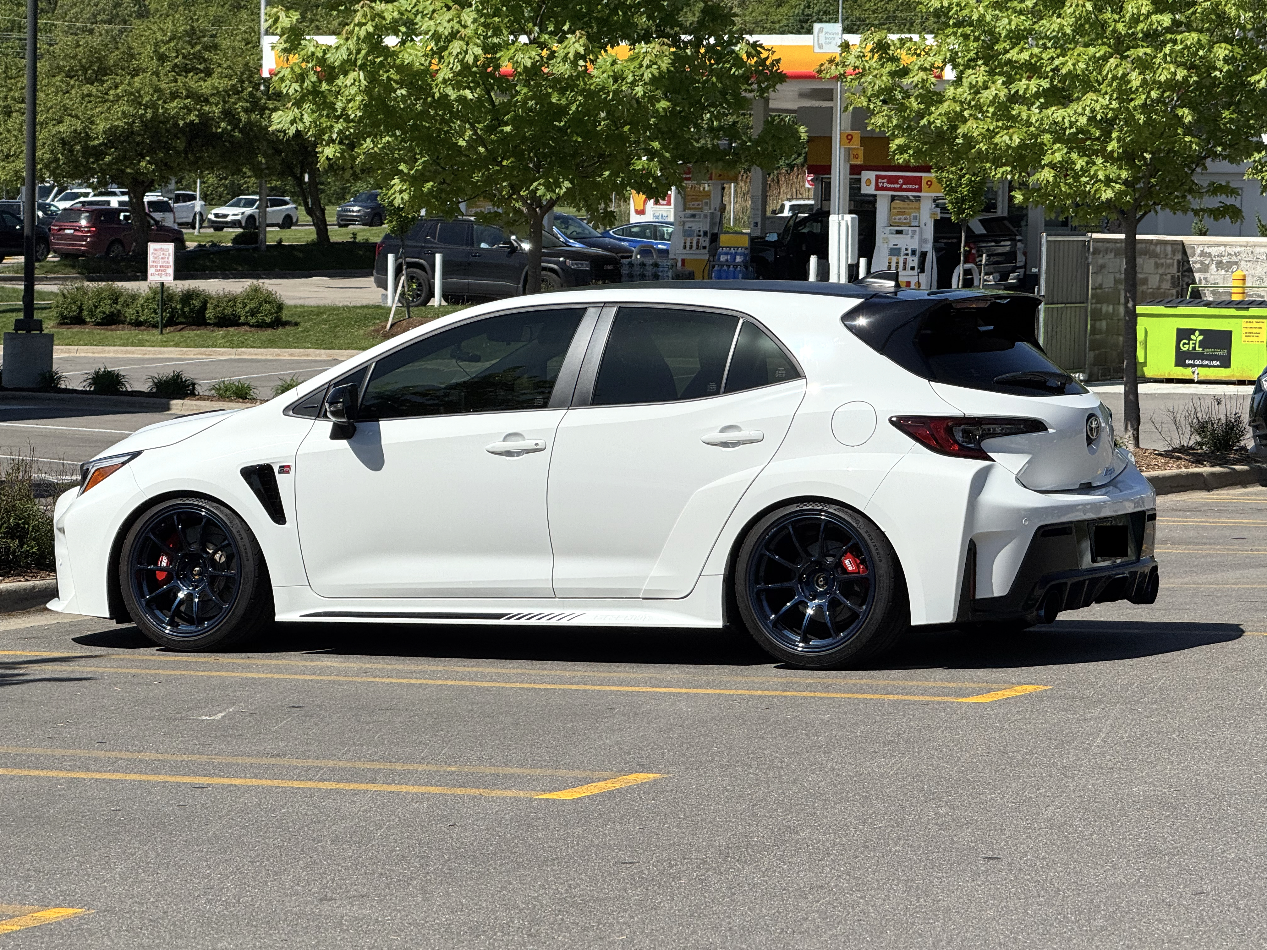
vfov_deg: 12.3
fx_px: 4392
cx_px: 634
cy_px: 475
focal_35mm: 120
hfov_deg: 16.4
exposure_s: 1/2611
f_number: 2.8
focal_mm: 15.66
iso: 50
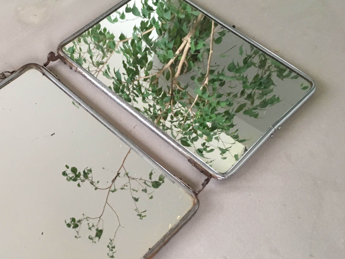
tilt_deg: -59.8
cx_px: 82
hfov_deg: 40.7
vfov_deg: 31.9
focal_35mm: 45
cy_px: 171
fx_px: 449
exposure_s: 1/33
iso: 160
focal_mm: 4.15
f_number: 2.2
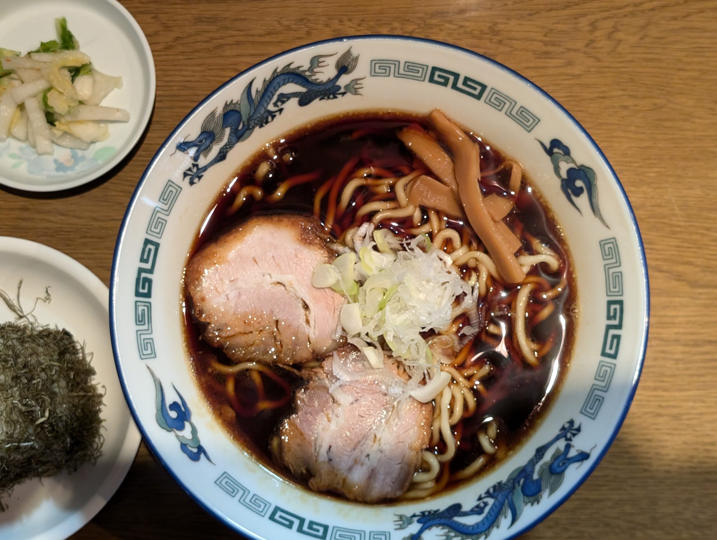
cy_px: 270
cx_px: 358
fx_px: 1016
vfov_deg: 29.8
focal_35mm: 49
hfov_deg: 38.9
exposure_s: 1/60
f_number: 1.68
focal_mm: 6.9
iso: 412
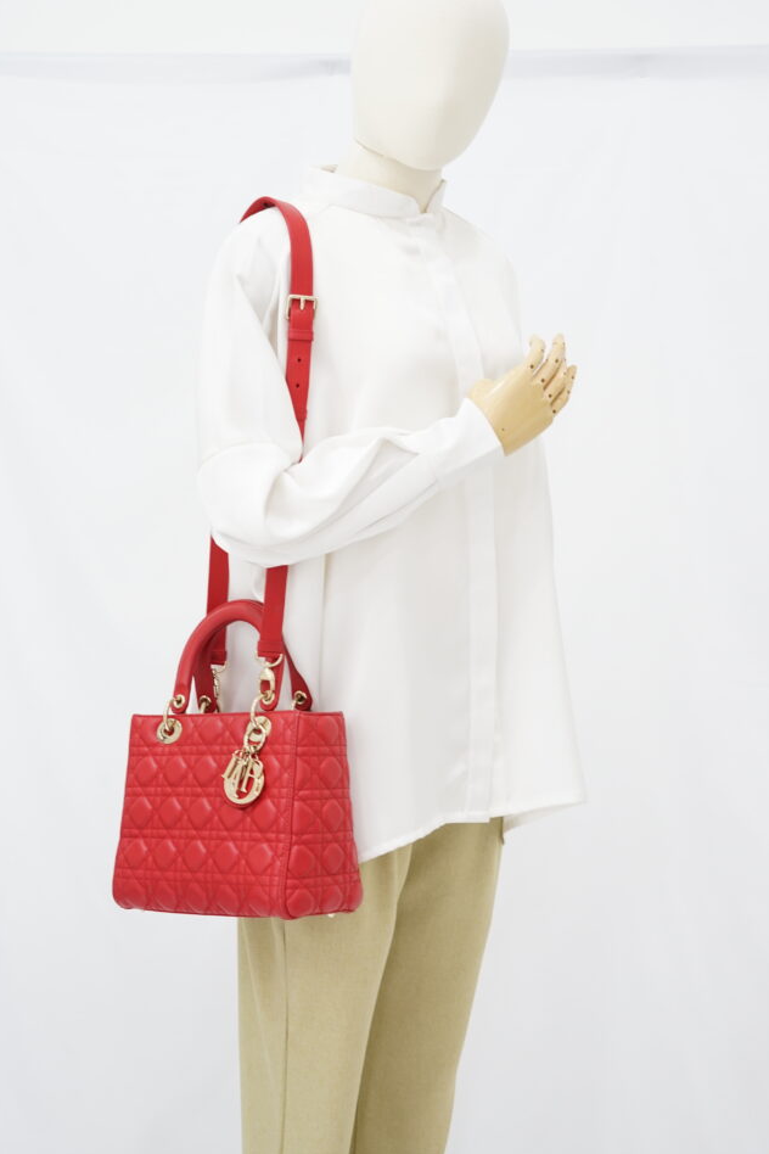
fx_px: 1730
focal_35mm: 54
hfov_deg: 25.1
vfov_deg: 36.9
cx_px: 364
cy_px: 593
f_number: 6.3
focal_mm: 50
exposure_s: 1/8
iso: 640
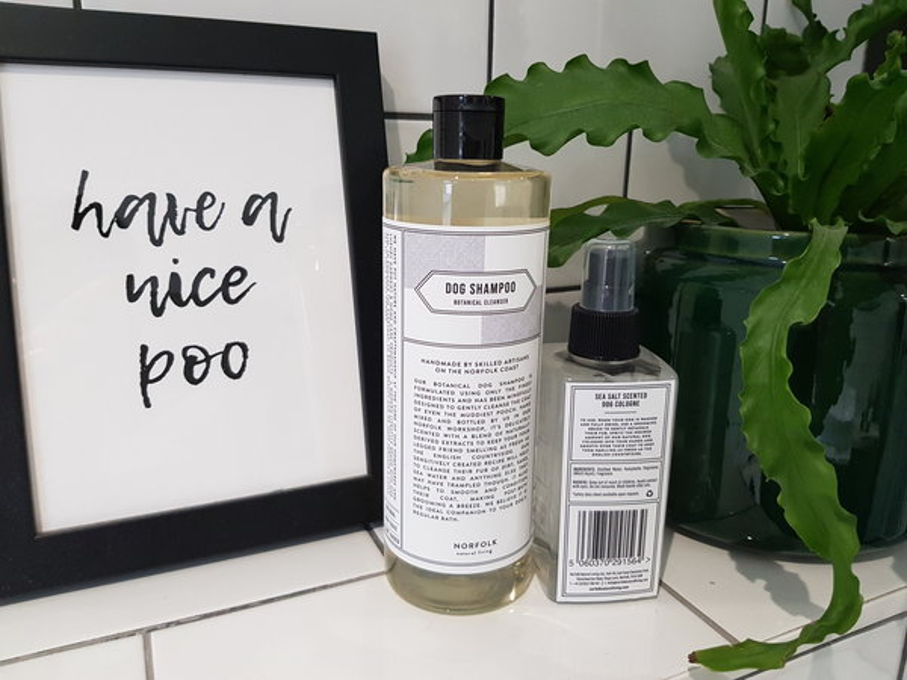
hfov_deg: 67.3
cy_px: 340
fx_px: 681
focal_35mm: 26
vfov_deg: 53.1
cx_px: 454
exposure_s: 1/50
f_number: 1.7
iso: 200
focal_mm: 4.2
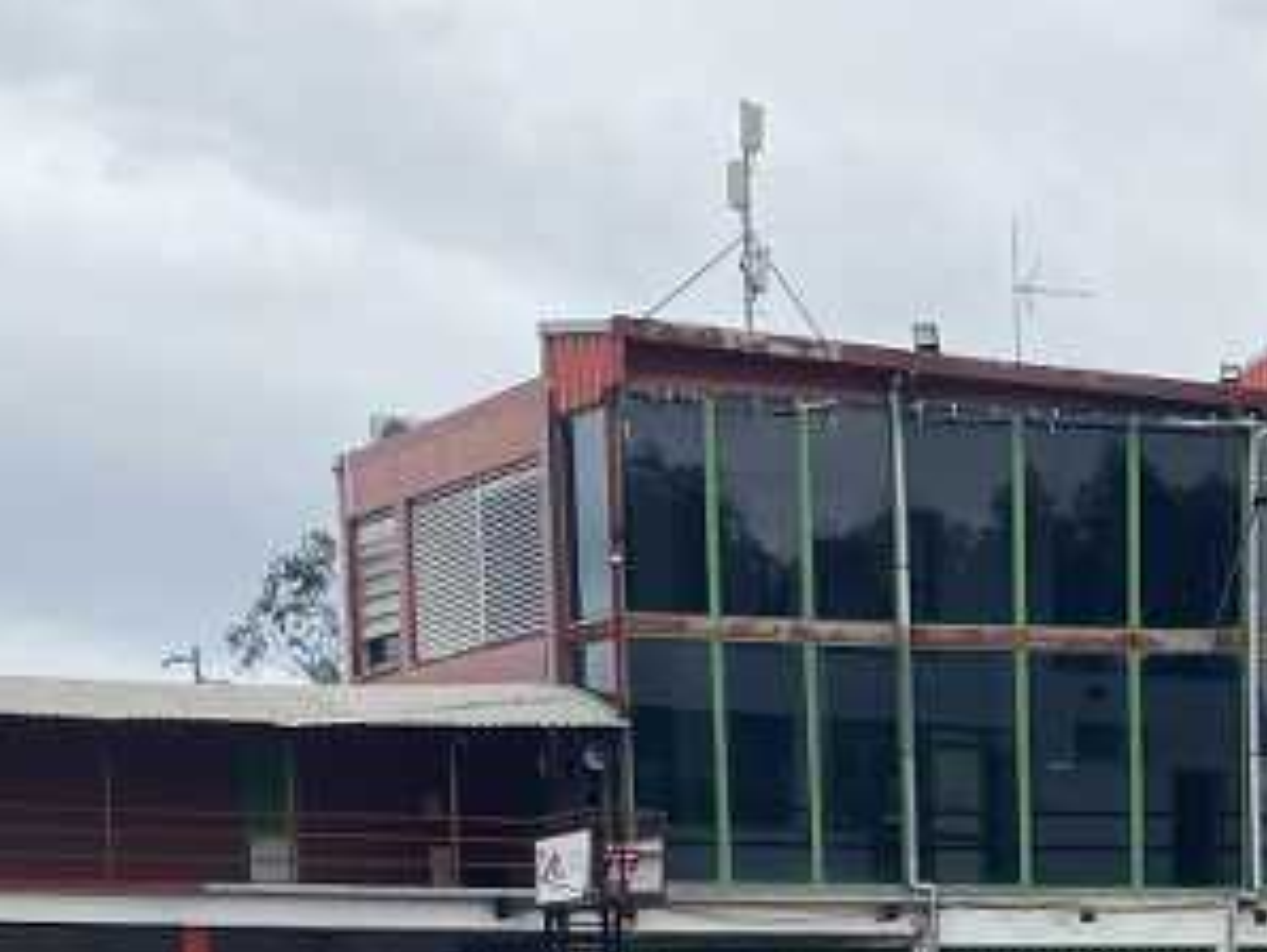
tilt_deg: -7.1
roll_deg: +0.9
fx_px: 3407
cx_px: 1273
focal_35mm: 93
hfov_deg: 20.4
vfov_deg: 14.7
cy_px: 1458
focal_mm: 4.25
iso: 32
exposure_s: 1/1377
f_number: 1.8
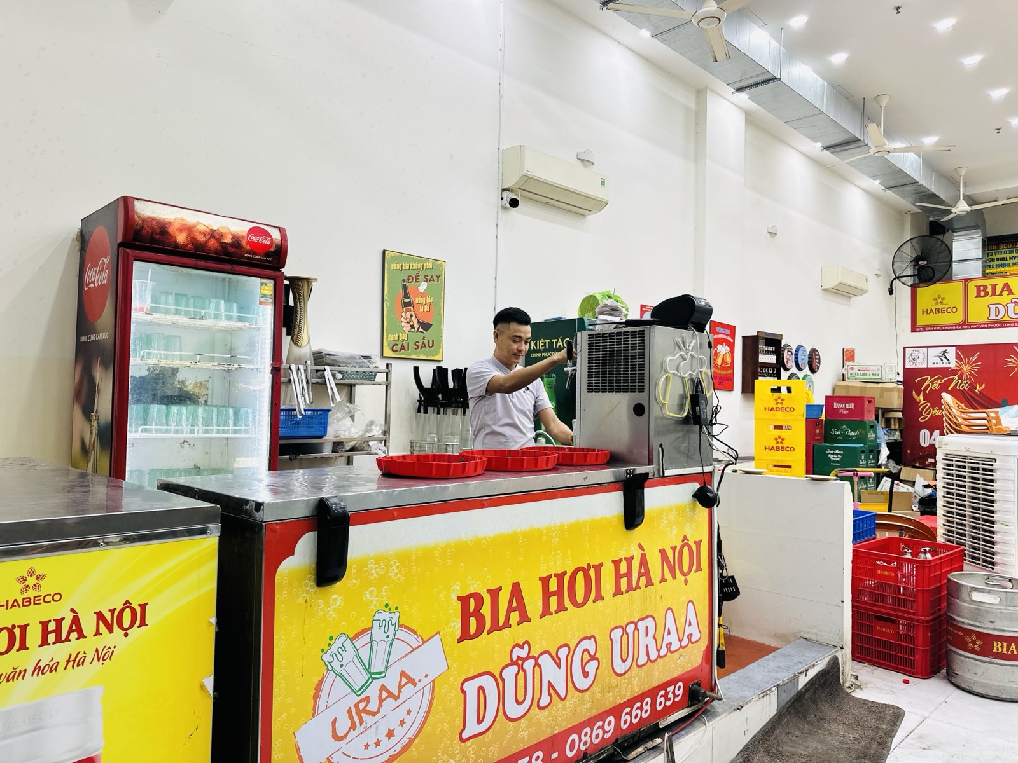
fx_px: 706
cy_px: 382
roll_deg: -1.6
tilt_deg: +1.9
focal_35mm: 24
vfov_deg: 56.8
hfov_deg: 71.6
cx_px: 509
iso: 125
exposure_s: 1/100
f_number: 1.78
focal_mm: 6.86
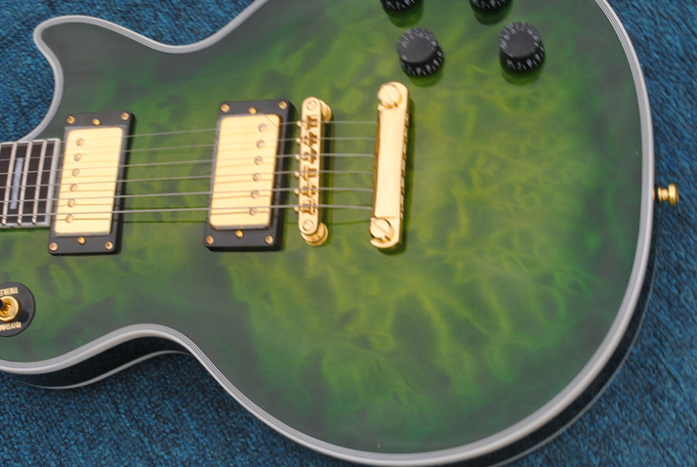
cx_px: 265
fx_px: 1628
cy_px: 196
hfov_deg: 24.1
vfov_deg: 16.3
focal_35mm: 84
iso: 100
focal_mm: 40
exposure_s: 1/15
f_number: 16
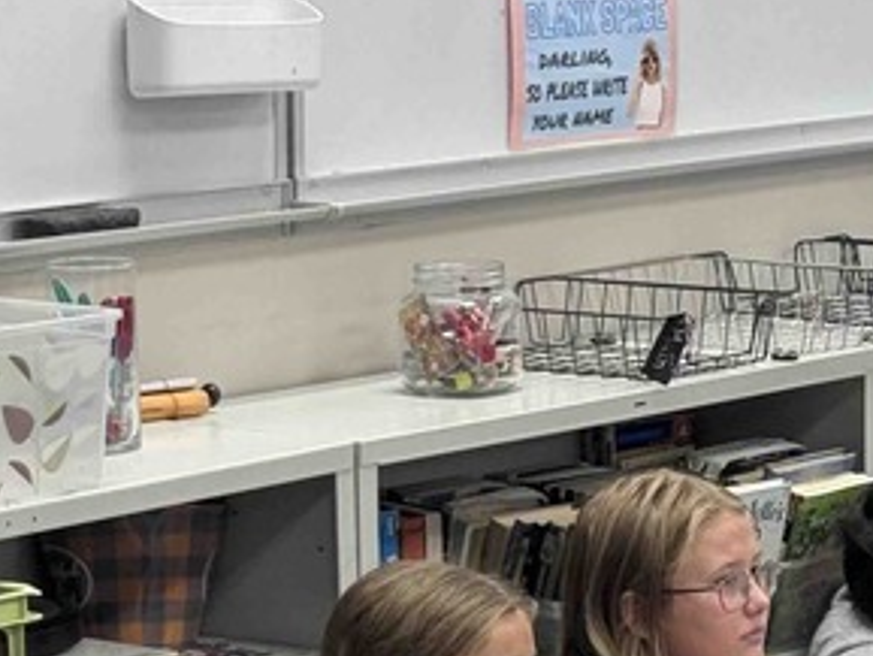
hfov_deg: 11.5
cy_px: 393
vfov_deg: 8.7
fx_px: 4289
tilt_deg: -9.0
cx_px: 867
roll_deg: -0.2
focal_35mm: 170
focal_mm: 6.76
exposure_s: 1/60
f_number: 1.78
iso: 100
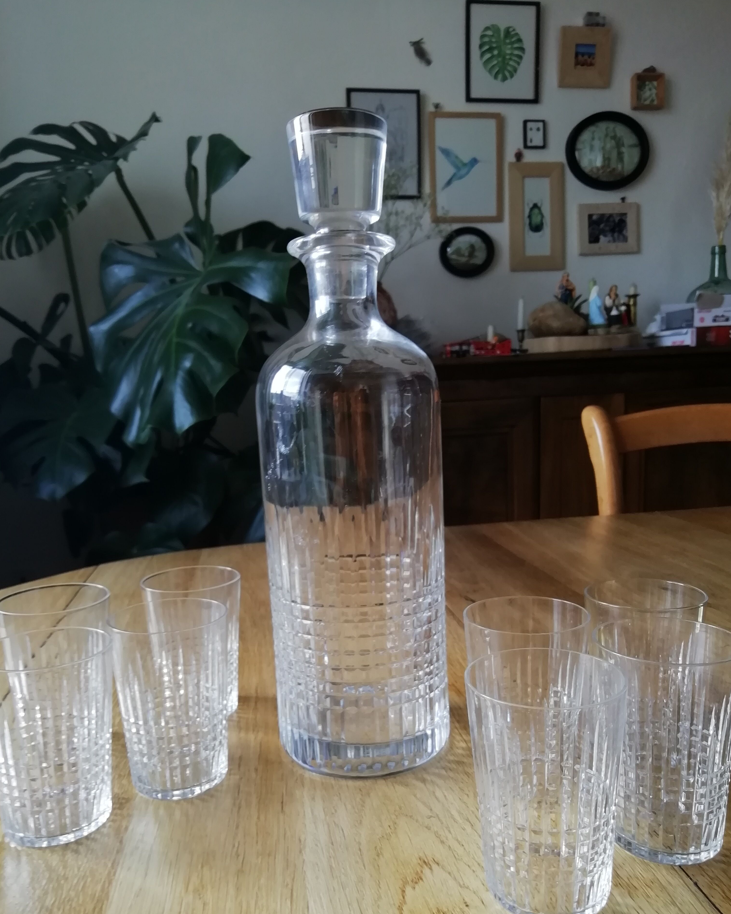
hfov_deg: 51.5
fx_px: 757
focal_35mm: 28
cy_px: 499
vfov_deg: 62.1
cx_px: 366
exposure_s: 1/50
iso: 64
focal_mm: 3.21
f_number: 2.2
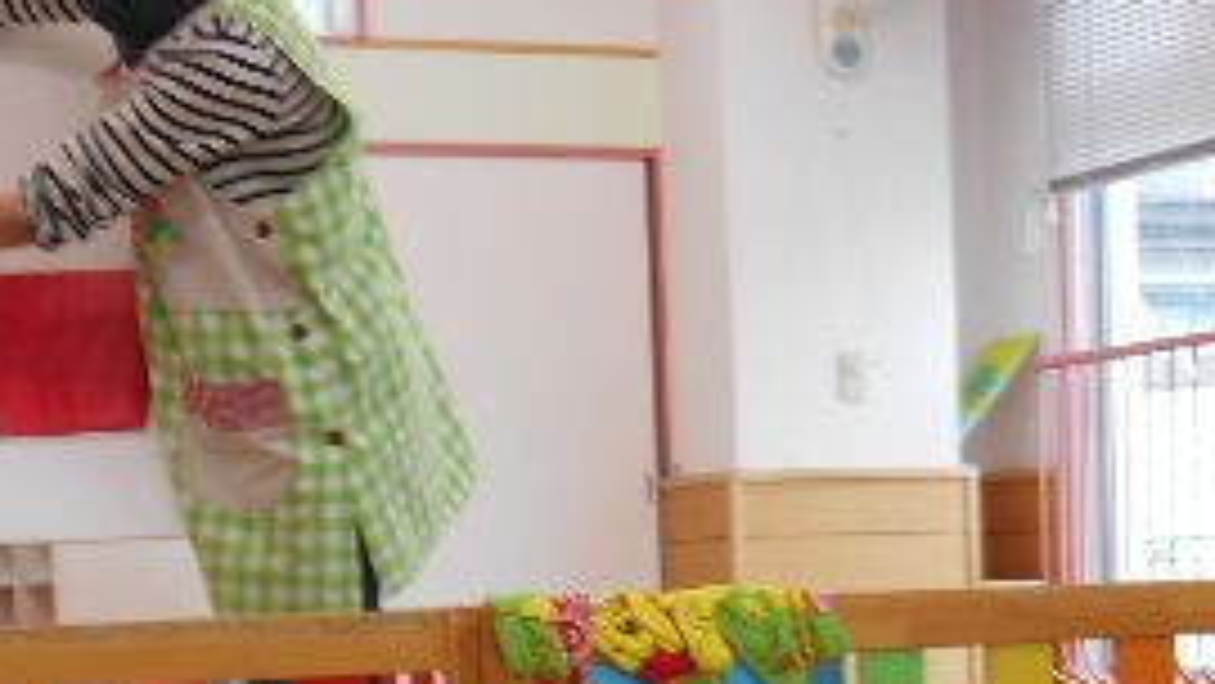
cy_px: 860
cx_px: 639
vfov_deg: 11.2
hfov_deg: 20.2
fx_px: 3416
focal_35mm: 106
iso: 80
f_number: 3.9
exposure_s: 1/30
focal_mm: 7.2
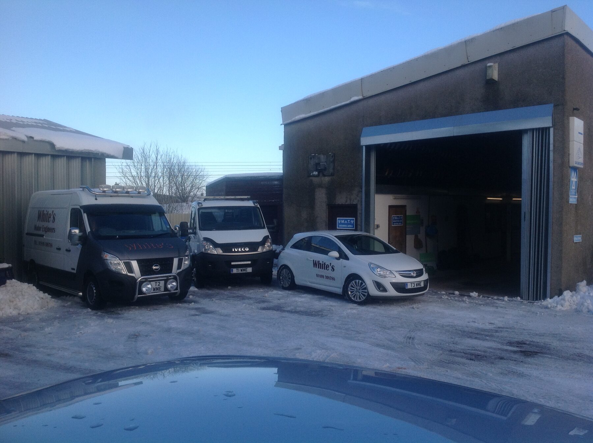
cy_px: 222
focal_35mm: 35
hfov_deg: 52.7
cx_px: 296
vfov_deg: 40.6
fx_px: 599
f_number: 2.4
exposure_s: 1/817
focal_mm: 4.28
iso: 50
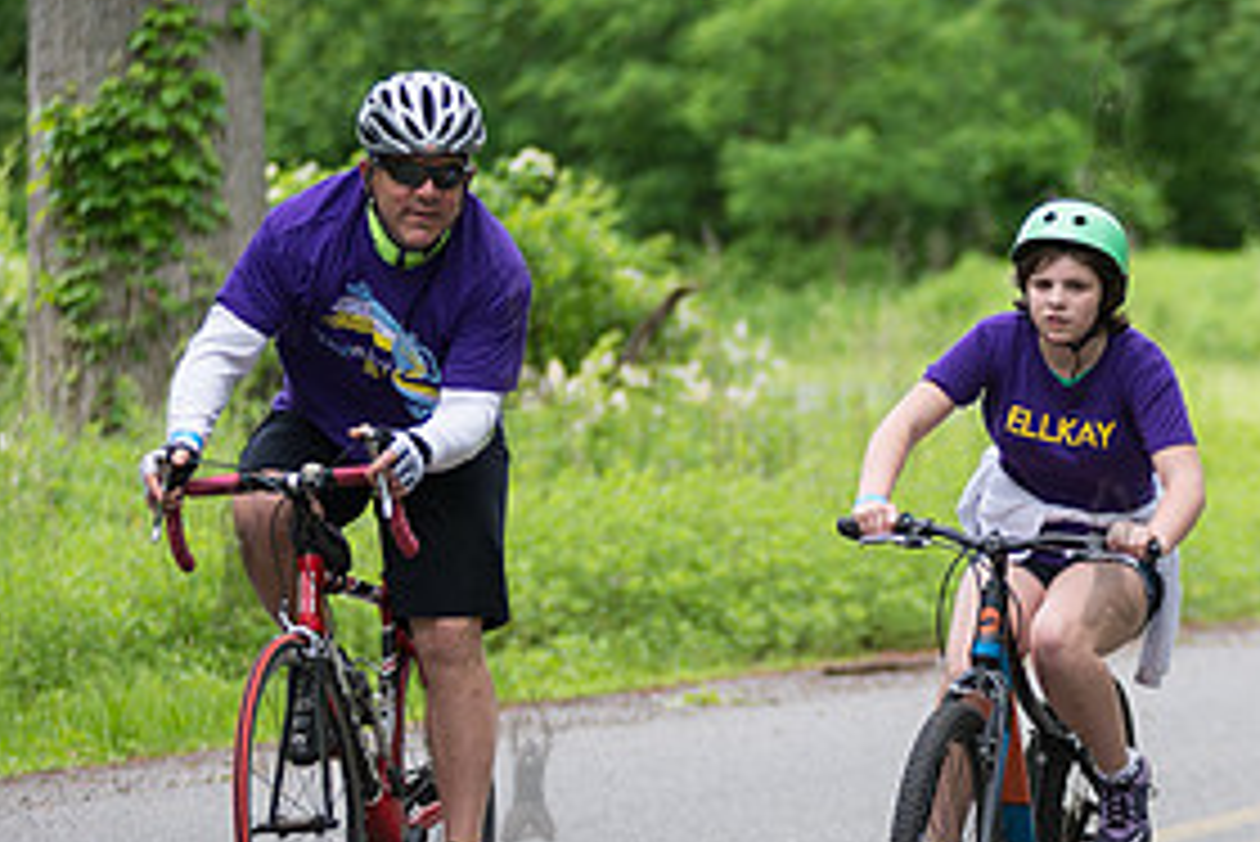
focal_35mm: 232
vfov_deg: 5.9
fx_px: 8124
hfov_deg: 8.8
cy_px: 547
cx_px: 1107
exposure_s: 1/800
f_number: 2.8
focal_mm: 112
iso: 400
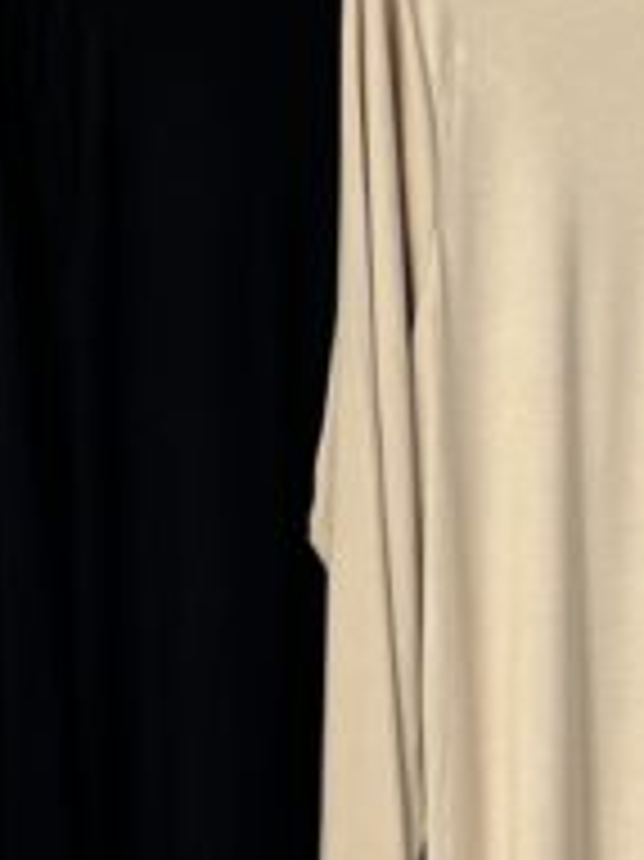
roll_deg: +0.5
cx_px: 401
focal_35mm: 109
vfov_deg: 17.4
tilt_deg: -11.8
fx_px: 2707
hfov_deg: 13.6
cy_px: 950
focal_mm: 5.7
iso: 100
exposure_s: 1/100
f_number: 1.5
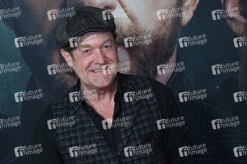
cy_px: 82
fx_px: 788
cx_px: 124
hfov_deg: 17.8
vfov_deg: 11.9
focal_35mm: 115
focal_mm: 115
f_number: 6.3
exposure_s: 1/100
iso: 1250
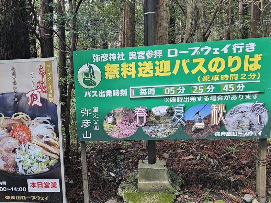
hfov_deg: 51.4
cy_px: 135
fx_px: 274
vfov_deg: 40.2
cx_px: 84
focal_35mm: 35
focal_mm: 6.3
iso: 640
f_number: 1.7
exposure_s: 1/100
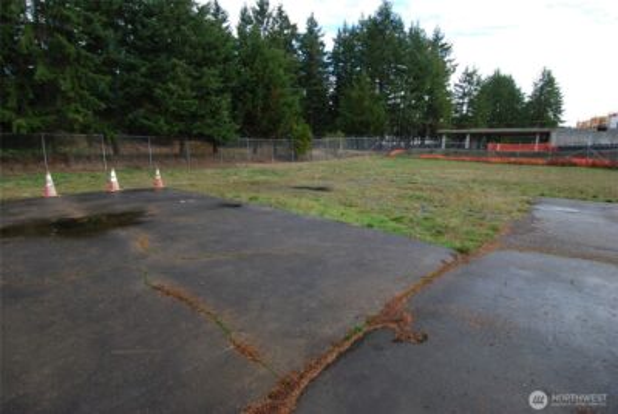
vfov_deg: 67.6
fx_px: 309
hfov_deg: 89.9
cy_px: 207
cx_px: 309
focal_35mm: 18
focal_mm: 12
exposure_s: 1/125
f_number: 5.6
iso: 140
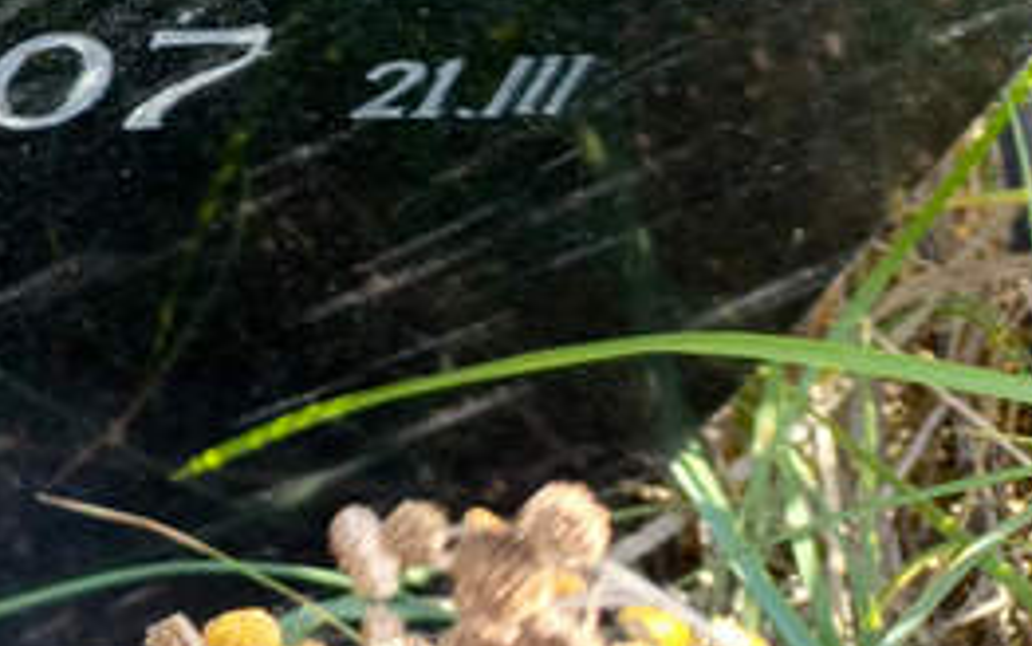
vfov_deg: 15.0
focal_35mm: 81
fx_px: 2279
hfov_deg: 21.8
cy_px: -323
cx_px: -453
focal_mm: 4.76
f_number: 1.69
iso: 151
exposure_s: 1/50
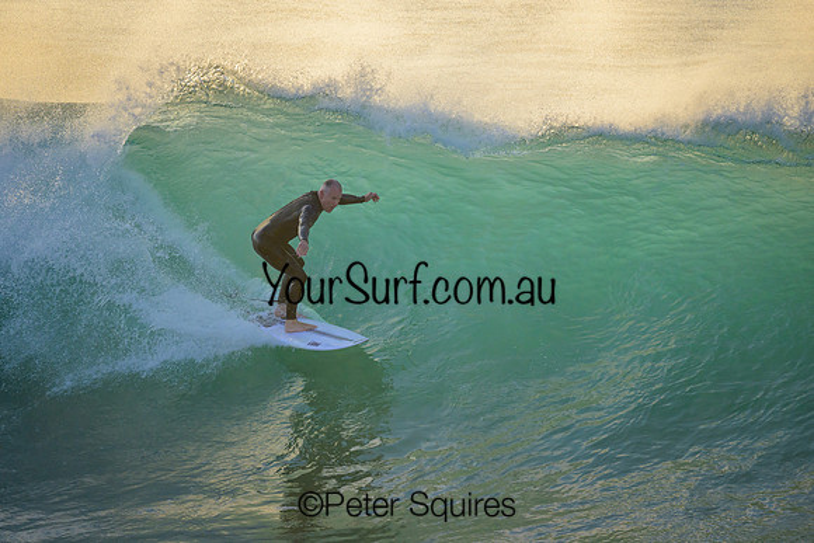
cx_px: 407
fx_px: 18092
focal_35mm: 800
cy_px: 272
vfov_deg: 1.7
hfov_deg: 2.6
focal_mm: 800
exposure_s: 1/2000
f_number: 6.3
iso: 1100
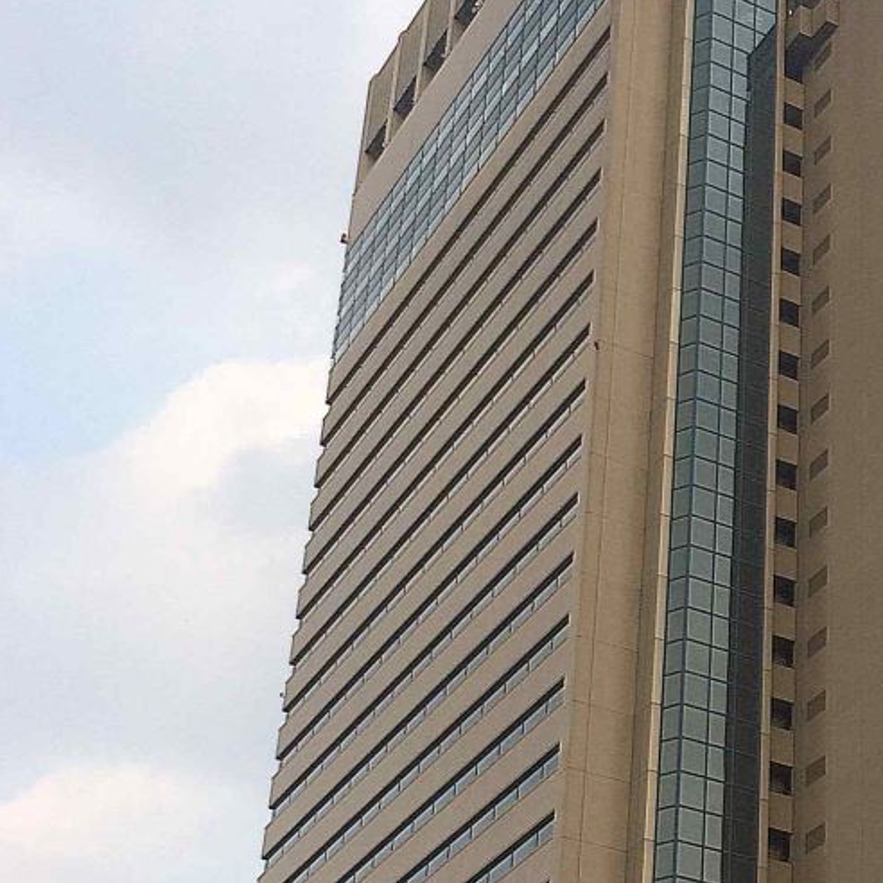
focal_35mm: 79
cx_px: 870
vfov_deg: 21.8
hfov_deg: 21.2
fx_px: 2280
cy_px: 596
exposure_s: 1/684
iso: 32
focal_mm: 4.15
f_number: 2.2
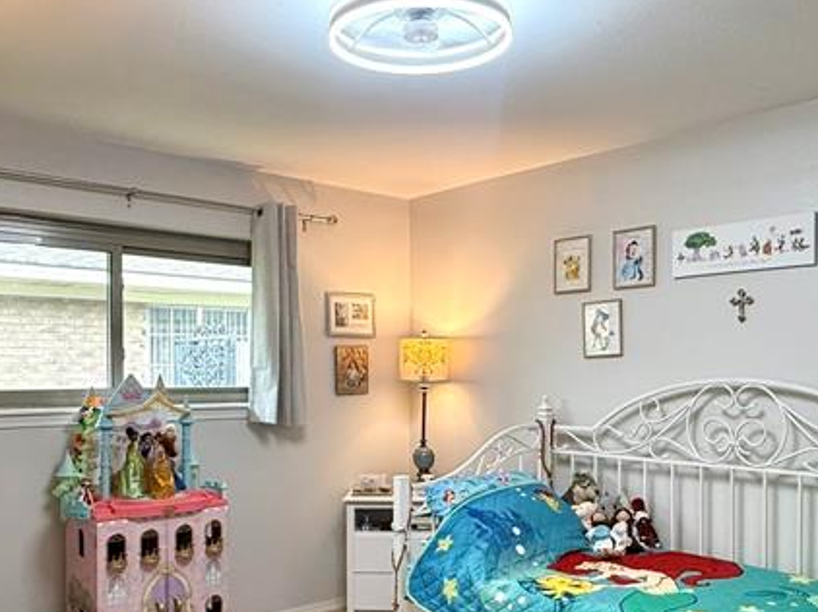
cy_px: 393
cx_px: 423
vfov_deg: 41.4
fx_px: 803
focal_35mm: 34
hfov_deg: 54.0
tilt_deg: -0.5
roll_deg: +0.1
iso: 320
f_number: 2.2
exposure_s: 1/120
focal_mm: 2.22
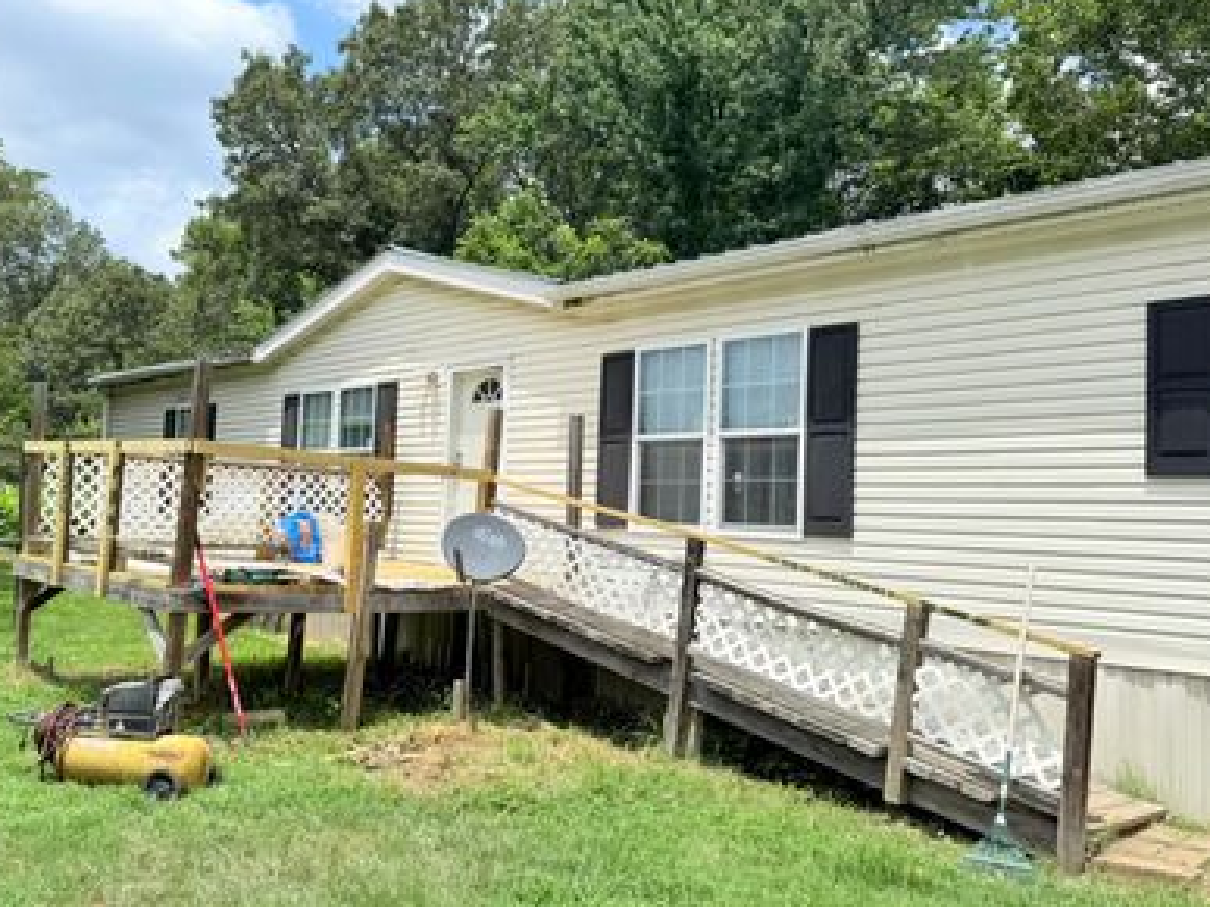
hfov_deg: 57.9
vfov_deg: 45.4
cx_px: 488
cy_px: 449
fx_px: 1083
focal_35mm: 31
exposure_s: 1/5714
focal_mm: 6.76
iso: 80
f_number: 1.78
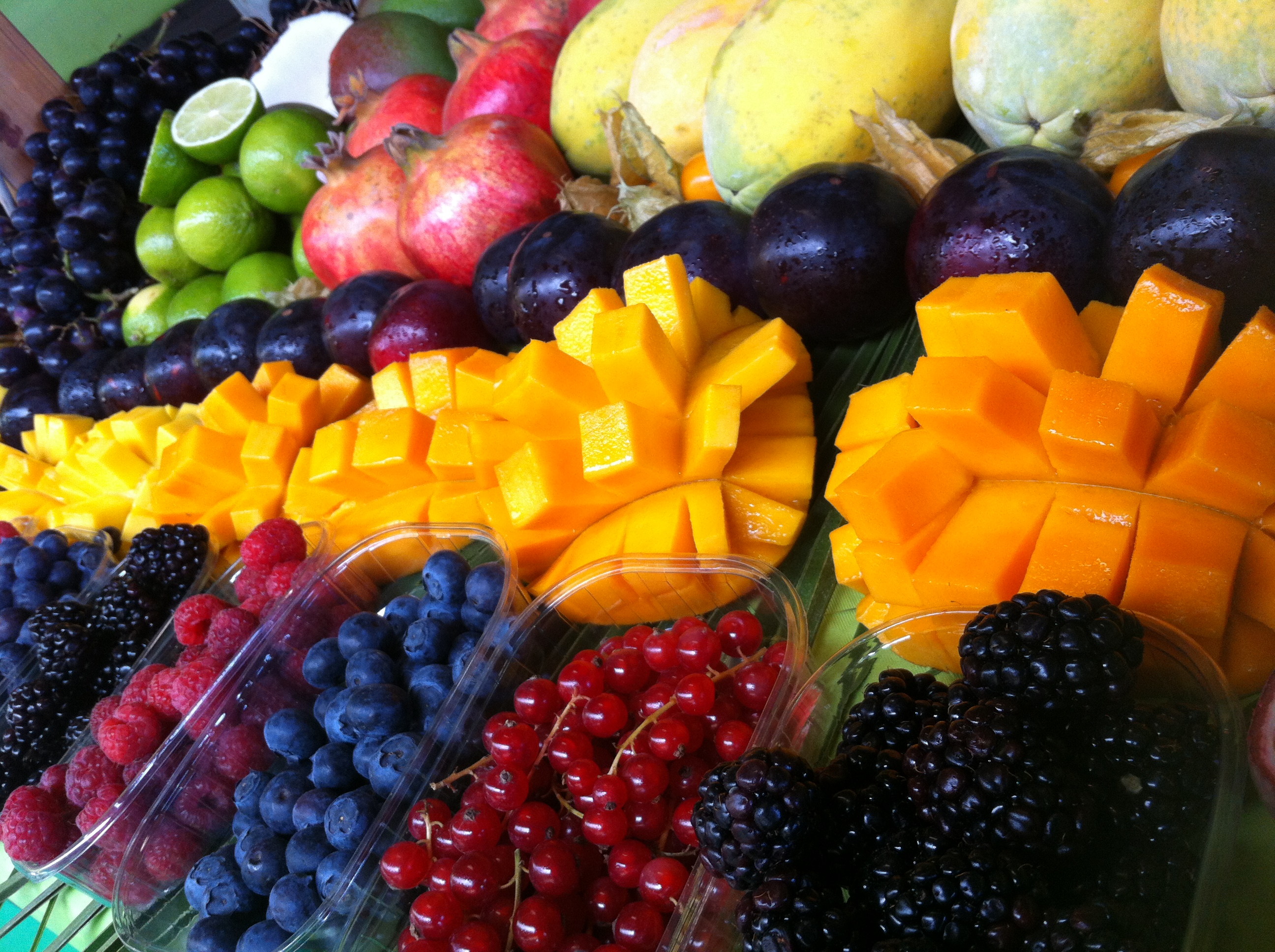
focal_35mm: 35
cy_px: 476
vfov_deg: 40.6
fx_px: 1287
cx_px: 638
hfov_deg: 52.7
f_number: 2.8
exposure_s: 1/60
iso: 100
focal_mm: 3.85
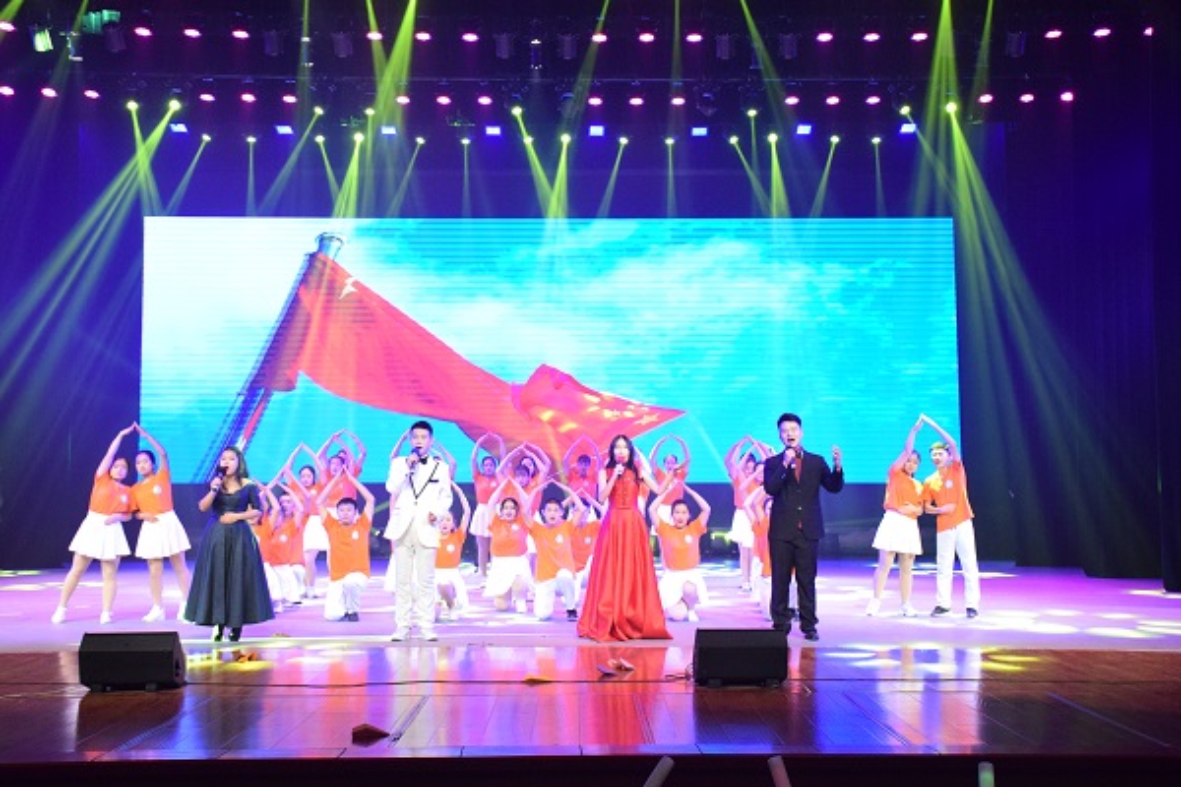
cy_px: 394
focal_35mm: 48
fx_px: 1575
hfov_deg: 41.1
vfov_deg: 28.1
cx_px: 590
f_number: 4.5
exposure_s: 1/250
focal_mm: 32
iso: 4000
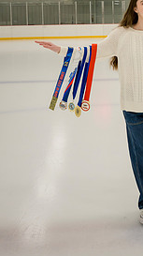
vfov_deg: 32.2
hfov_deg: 18.4
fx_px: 433
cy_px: 60
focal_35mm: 64
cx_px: 132
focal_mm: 37
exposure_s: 1/250
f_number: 8
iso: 3200
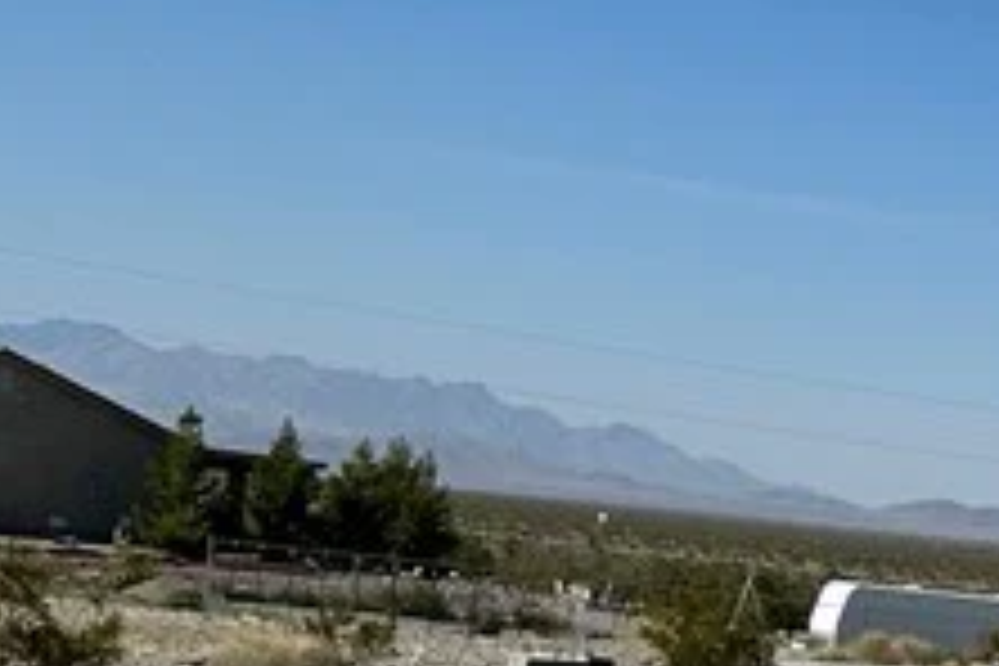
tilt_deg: -1.9
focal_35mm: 115
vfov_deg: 11.8
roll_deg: -4.9
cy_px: 680
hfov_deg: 13.9
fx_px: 3191
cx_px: 2214
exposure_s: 1/9709
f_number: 1.78
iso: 80
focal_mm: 6.86
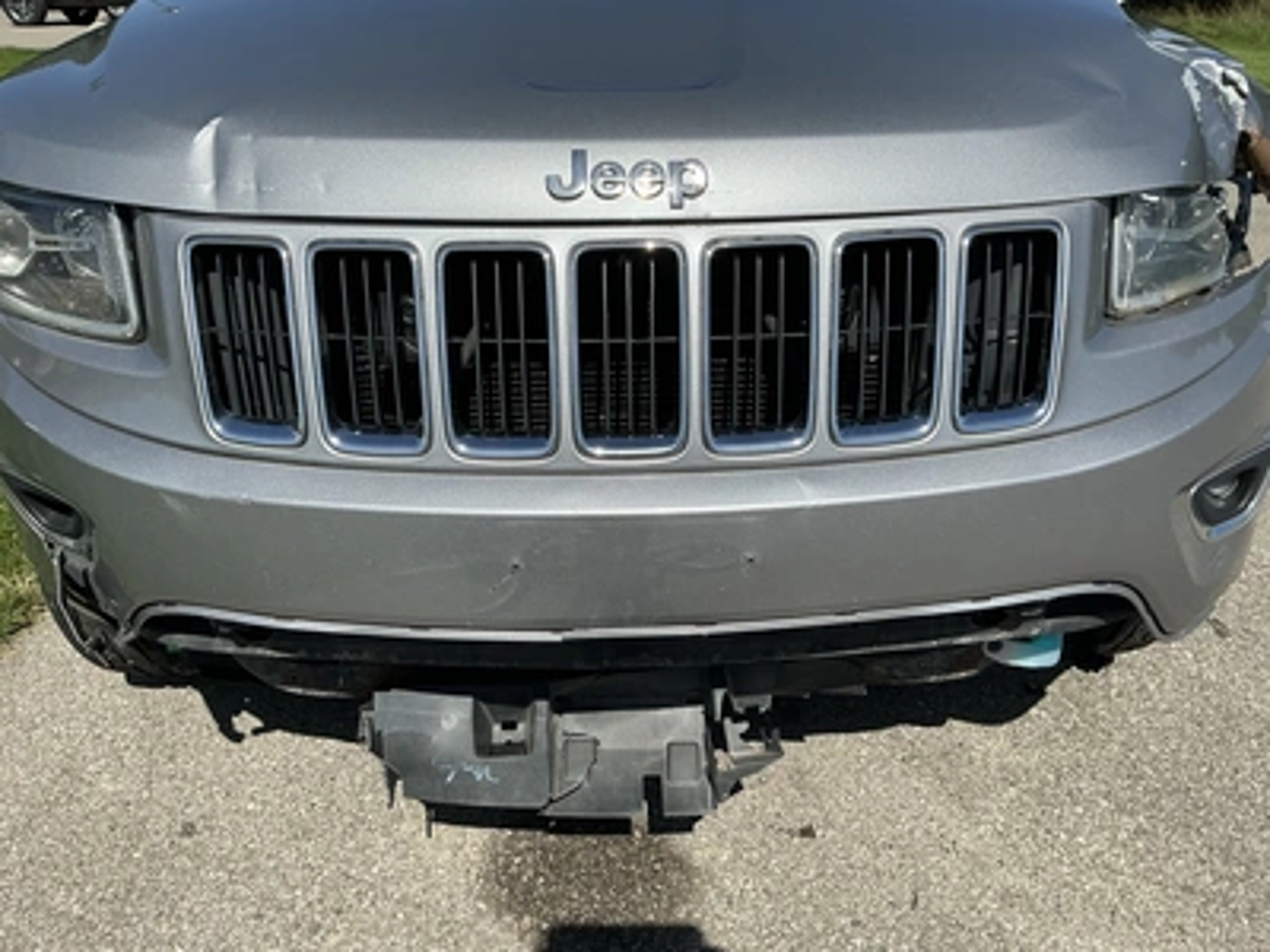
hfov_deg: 63.4
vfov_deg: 49.7
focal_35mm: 28
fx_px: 1027
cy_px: 476
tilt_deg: -25.9
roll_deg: -1.3
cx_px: 635
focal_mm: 3
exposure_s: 1/2427
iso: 25
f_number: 1.8
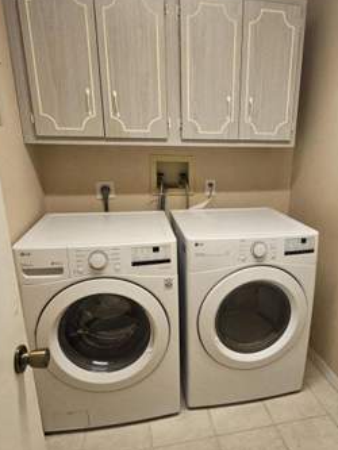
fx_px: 325
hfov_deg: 54.1
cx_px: 218
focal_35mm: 25
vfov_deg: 68.9
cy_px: 264
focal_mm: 2.2
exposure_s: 1/60
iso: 250
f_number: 2.2
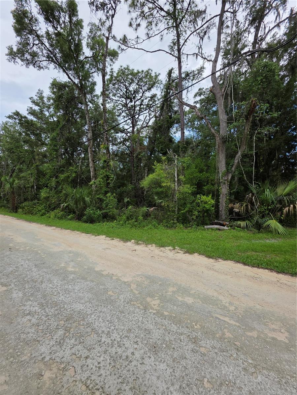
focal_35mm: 13
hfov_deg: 89.9
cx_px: 148
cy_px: 198
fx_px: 149
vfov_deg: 106.2
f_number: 1.9
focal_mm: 2.2
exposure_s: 1/1641
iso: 40
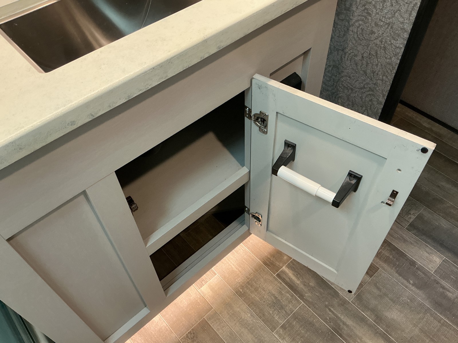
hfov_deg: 61.7
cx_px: 229
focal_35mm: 29
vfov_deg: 48.2
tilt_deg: -49.0
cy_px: 172
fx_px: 384
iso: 160
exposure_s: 1/60
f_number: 1.8
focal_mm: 3
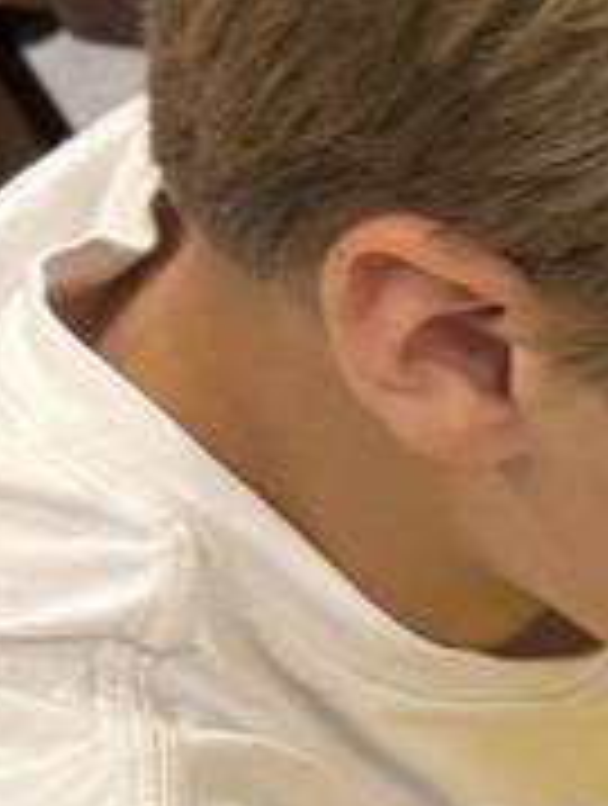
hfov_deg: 9.3
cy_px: 351
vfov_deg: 14.4
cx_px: 1621
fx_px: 3197
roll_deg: -2.7
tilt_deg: -40.0
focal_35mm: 137
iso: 100
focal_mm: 6.76
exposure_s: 1/60
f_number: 1.78
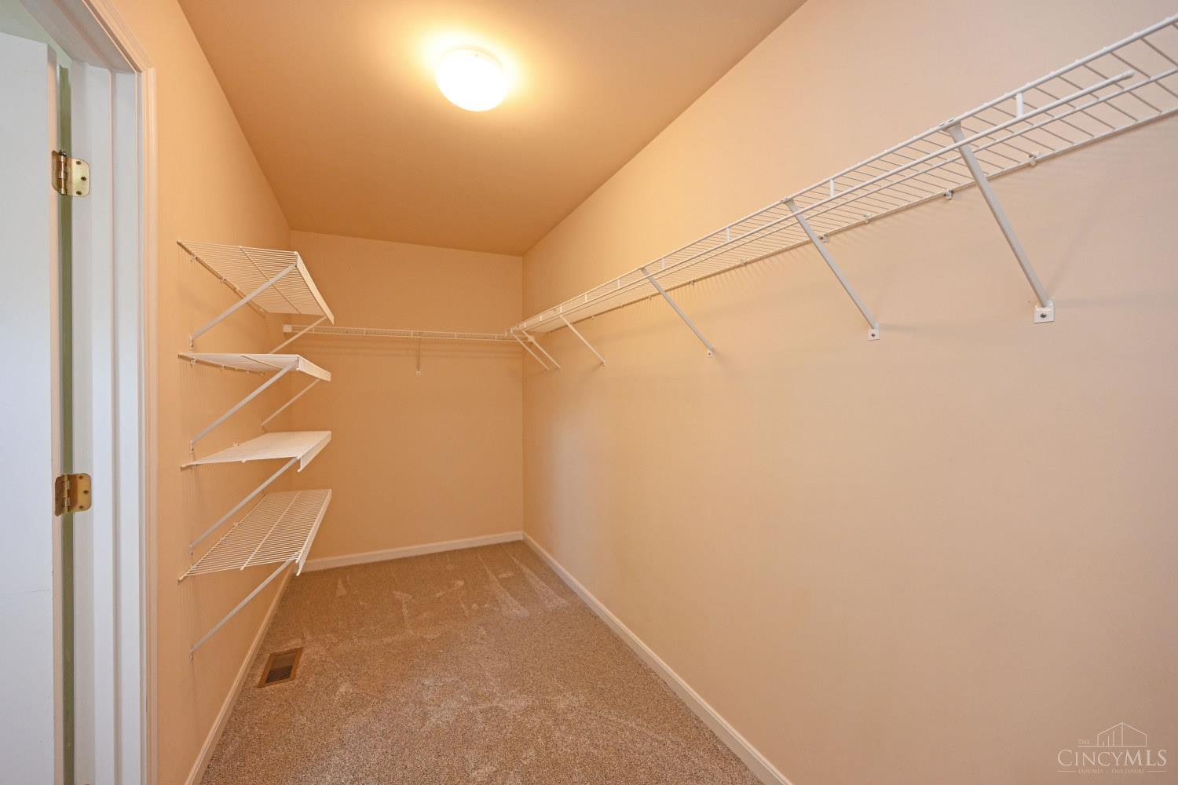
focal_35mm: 14
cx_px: 589
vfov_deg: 81.2
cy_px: 392
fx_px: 458
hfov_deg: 104.3
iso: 560
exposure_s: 1/60
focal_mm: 14
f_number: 4
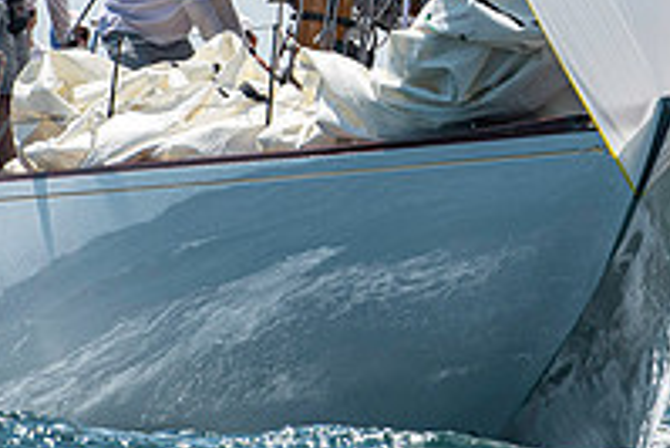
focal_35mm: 1749
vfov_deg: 0.8
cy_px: -96
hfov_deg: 1.2
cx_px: 471
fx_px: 32573
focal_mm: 400
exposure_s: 1/2500
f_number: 5.6
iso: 400
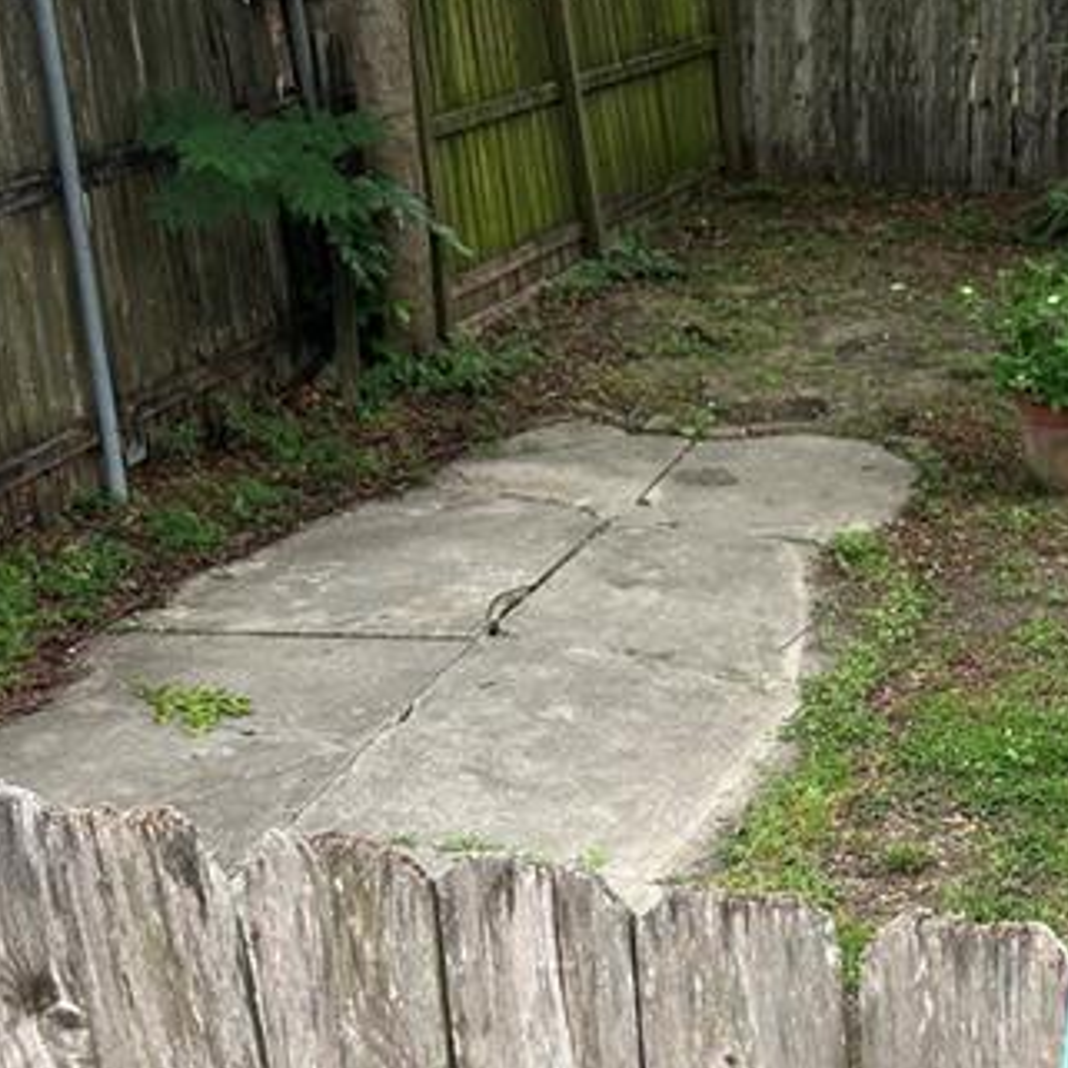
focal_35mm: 55
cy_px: 619
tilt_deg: -21.4
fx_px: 1920
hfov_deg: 30.2
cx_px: 888
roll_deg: +0.6
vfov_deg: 31.0
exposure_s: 1/121
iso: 64
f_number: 1.5
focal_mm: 5.7
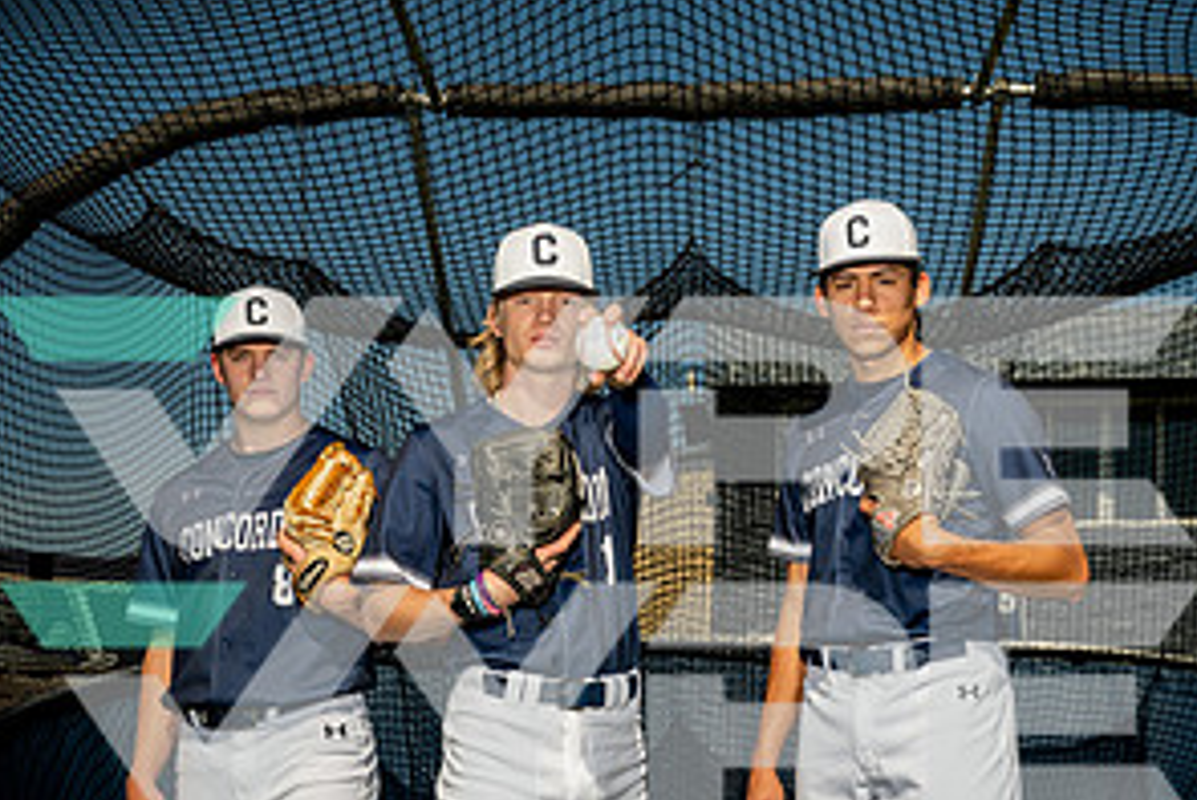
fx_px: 1929
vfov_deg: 22.9
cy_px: 711
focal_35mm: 58
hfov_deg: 34.5
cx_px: 601
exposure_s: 1/250
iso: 100
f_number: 8
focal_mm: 38
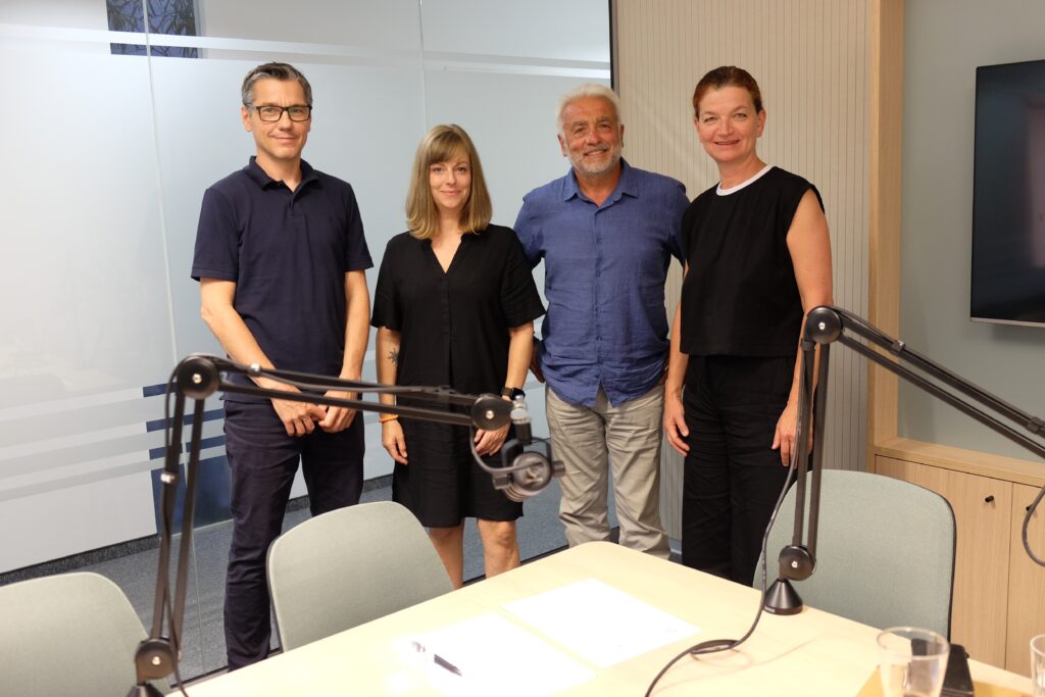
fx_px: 1016
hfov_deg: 54.4
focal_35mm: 35
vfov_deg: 37.9
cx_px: 522
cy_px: 348
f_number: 3.2
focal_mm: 23.3
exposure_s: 1/40
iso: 800
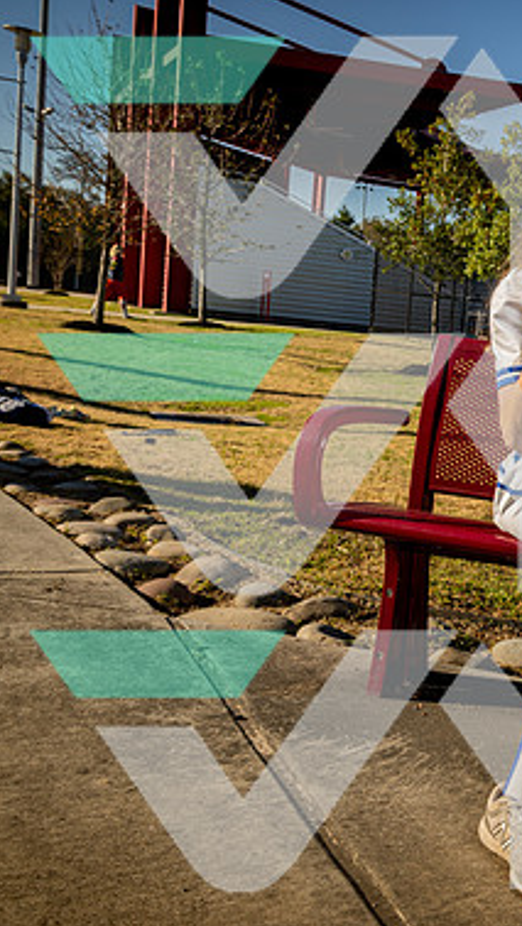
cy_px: 464
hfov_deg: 23.7
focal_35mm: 45
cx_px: 662
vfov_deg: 45.5
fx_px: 1106
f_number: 10
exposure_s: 1/250
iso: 125
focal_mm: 28
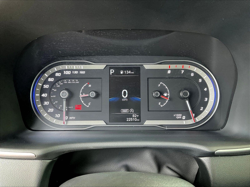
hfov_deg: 61.7
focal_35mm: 29
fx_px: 209
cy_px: 94
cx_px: 125
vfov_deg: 48.2
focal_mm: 3
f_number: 1.8
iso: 200
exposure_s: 1/60
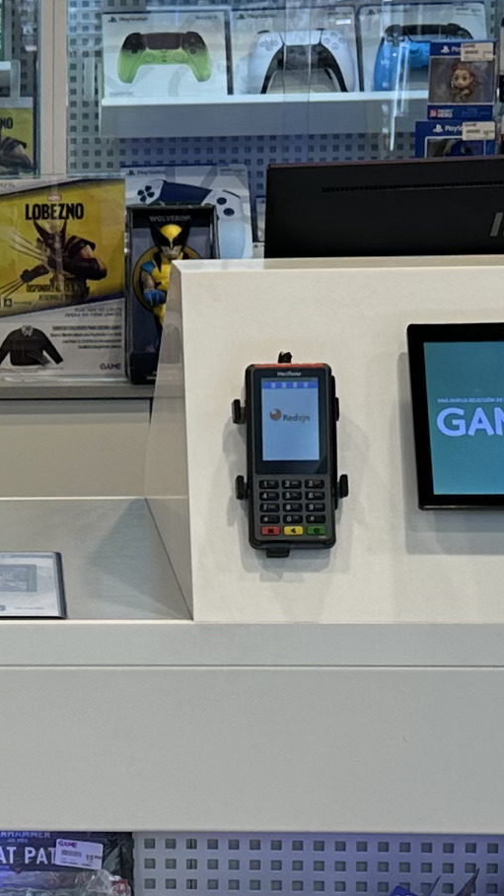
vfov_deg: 18.5
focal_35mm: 116
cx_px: -244
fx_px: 2757
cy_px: 444
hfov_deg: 10.1
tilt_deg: -8.4
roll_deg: +0.8
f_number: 1.78
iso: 64
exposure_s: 1/100
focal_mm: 6.86
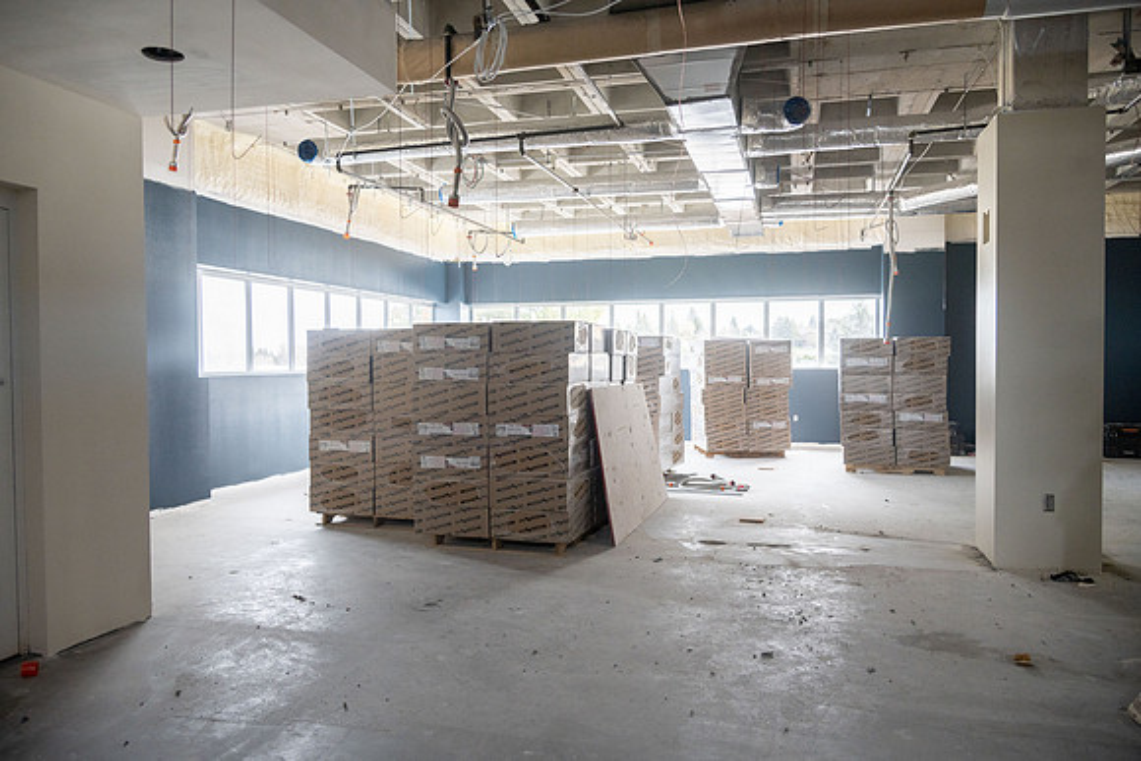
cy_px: 383
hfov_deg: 73.1
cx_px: 565
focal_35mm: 24
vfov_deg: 52.6
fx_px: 770
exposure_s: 1/250
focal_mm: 24
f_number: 4
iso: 400
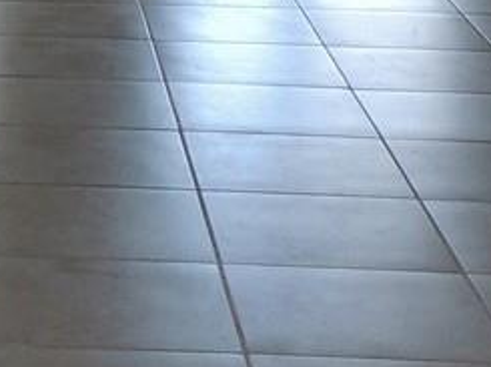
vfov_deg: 8.9
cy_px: -347
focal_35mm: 157
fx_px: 2224
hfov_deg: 12.3
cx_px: -122
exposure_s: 1/30
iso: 100
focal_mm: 4.3
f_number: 3
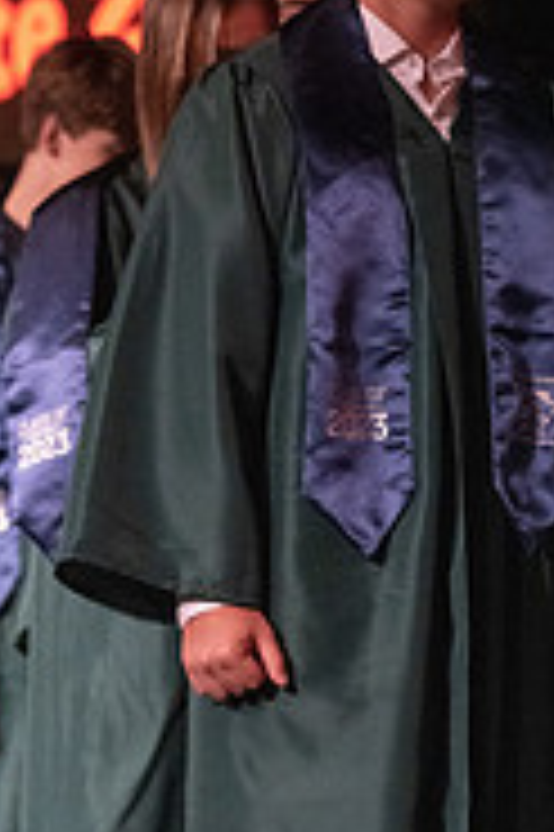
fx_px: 5457
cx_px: 513
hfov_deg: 5.8
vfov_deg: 8.7
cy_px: 216
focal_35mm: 236
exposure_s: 1/1000
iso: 16000
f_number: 2.8
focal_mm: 97
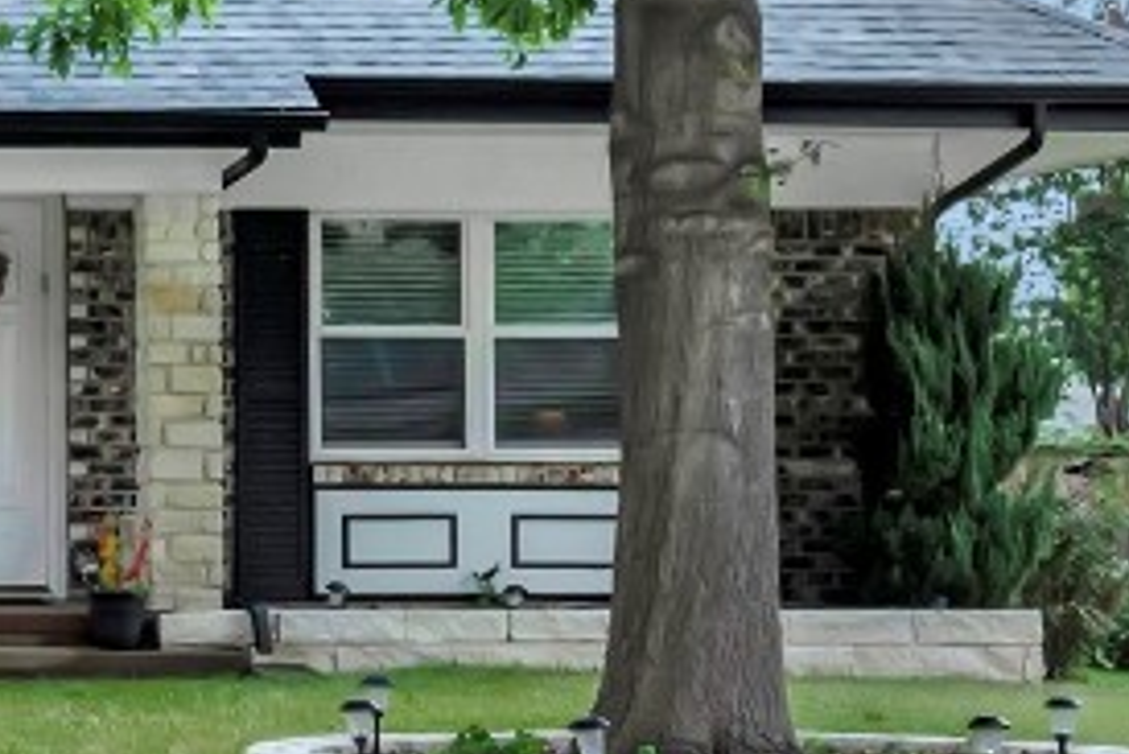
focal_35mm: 126
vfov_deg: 10.9
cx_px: -429
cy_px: 198
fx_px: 3953
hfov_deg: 15.3
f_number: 5.6
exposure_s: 1/800
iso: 400
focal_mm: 20
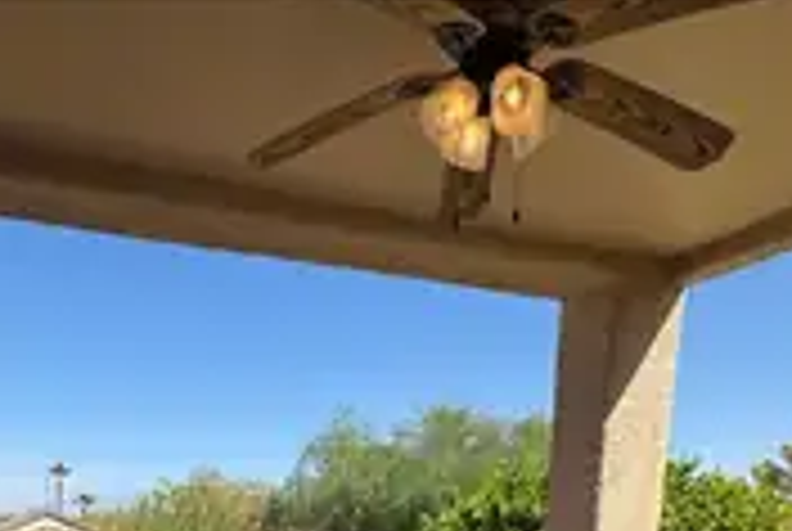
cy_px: 666
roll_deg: -1.3
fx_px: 727
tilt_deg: -14.3
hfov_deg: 56.7
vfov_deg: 32.0
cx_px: 315
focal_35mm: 33
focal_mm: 2.22
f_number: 2.2
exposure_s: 1/1506
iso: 50
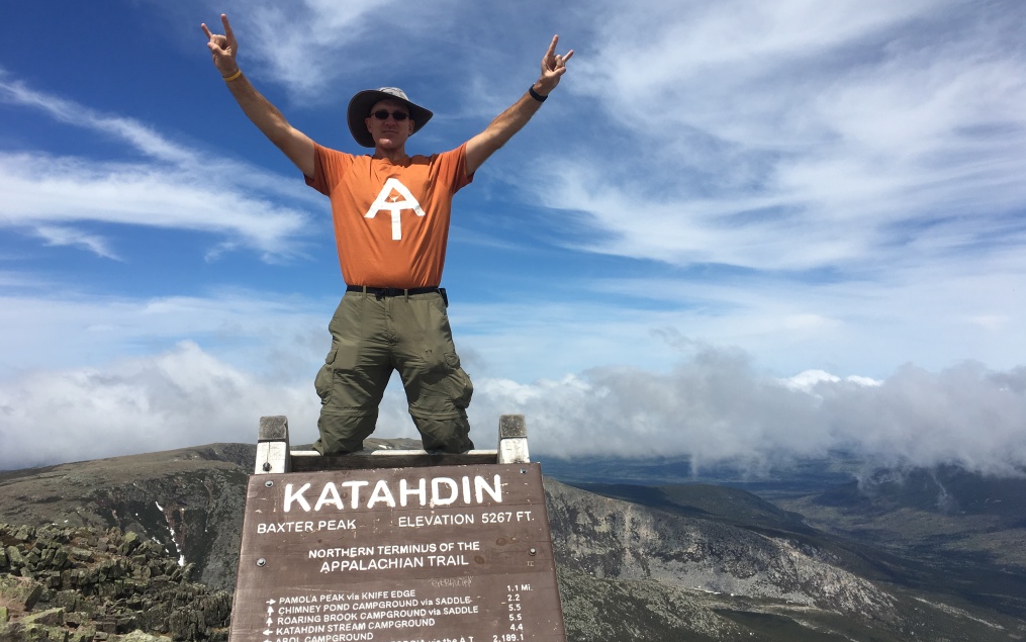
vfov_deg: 40.6
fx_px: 867
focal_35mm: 31
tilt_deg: +4.7
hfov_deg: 61.2
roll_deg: +1.3
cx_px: 517
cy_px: 313
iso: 25
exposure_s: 1/2959
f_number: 2.2
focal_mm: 4.15
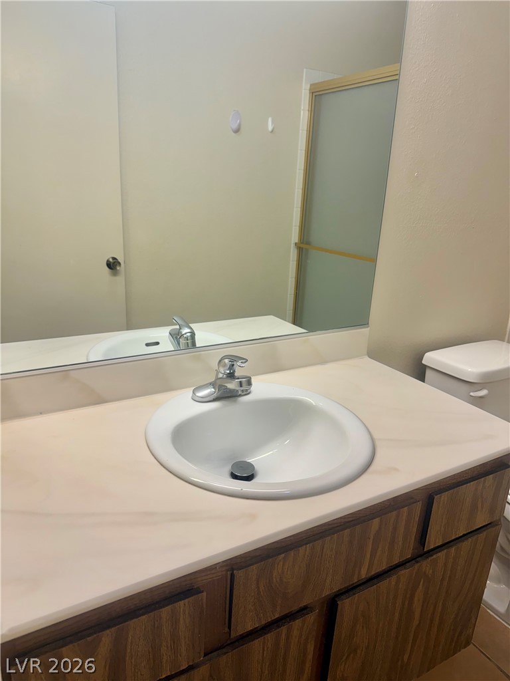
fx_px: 471
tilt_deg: -18.7
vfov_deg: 71.6
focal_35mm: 24
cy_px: 340
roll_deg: -2.2
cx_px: 255
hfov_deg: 56.8
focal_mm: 6.76
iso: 64
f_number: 1.78
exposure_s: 1/120
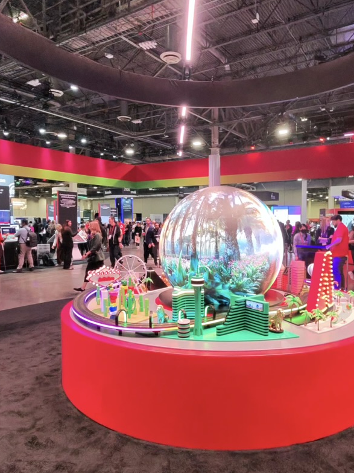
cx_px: 203
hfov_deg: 74.3
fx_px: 232
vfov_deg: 91.0
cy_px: 239
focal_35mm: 17
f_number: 2.2
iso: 376
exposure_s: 1/59.9
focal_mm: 2.24
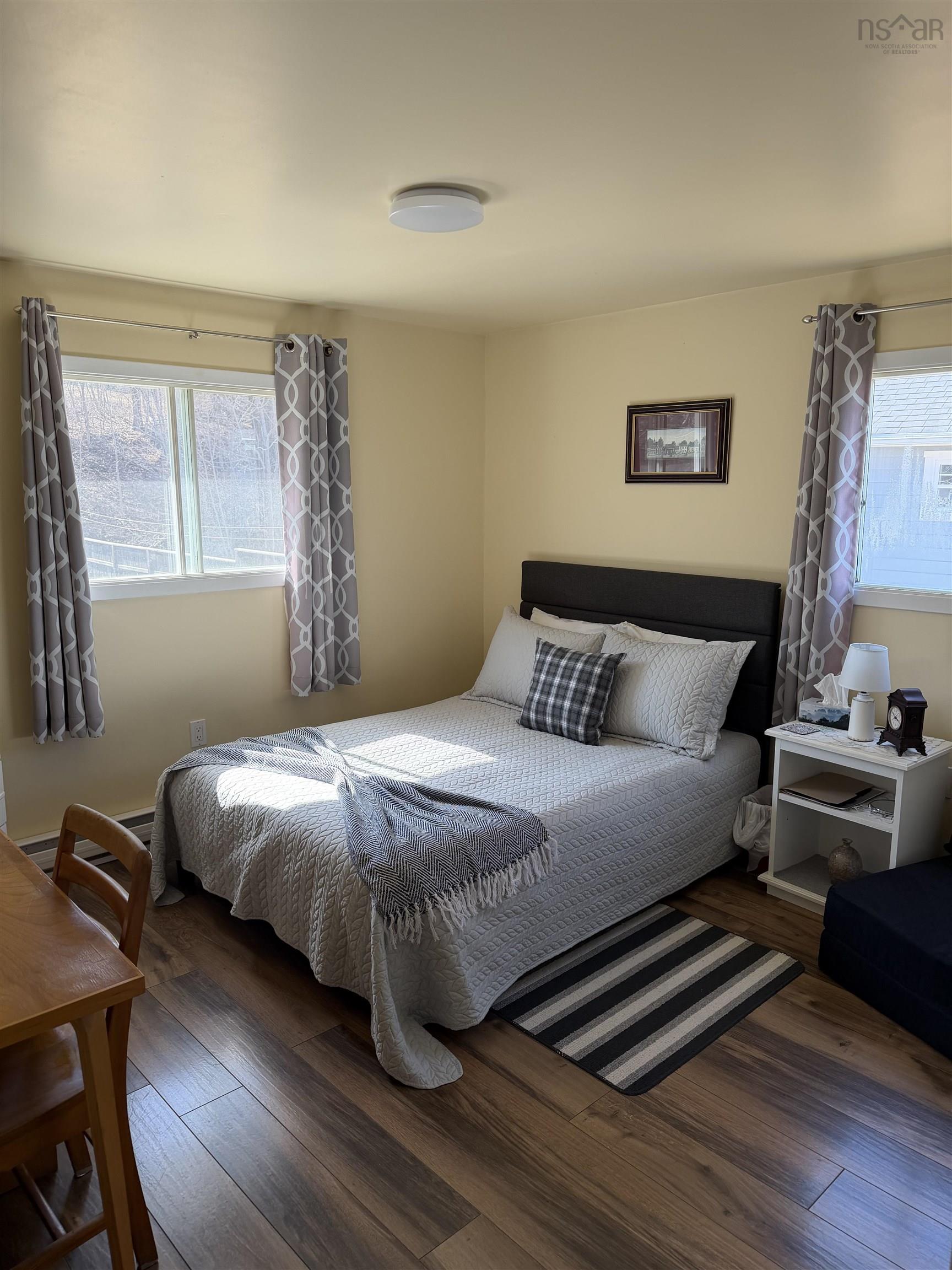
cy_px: 635
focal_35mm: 24
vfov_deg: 71.6
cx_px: 476
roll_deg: -0.1
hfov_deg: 56.8
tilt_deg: -10.8
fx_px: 880
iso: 80
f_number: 1.78
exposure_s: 1/263
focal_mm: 6.76
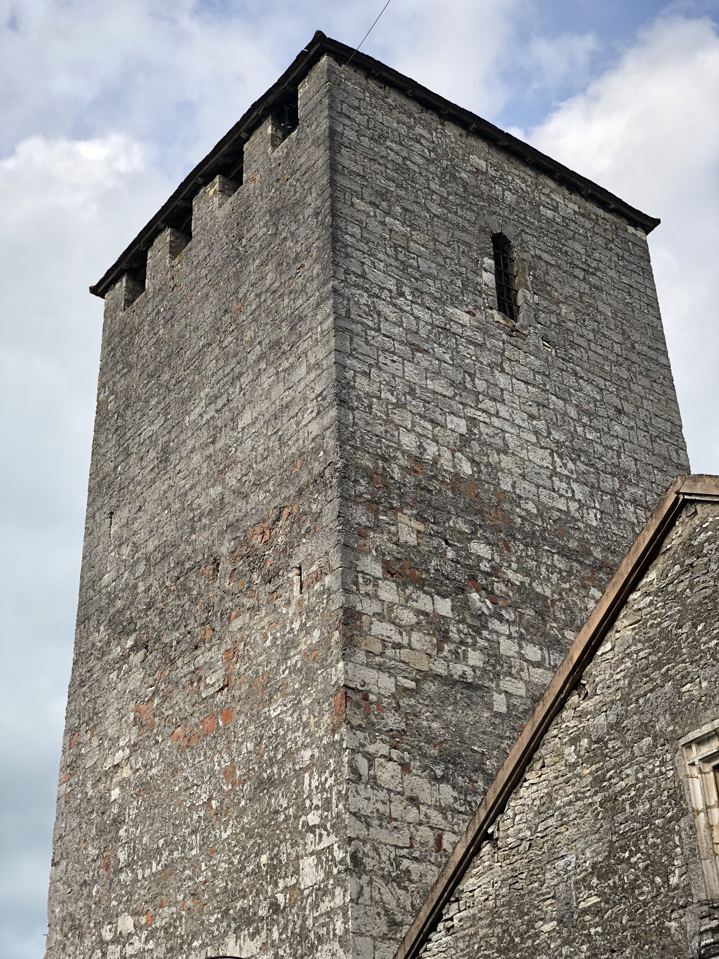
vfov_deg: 36.8
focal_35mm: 52
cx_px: 360
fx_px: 1440
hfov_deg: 28.0
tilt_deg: +32.7
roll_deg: +2.8
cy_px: 480
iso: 16
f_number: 2.4
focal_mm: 6
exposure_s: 1/453
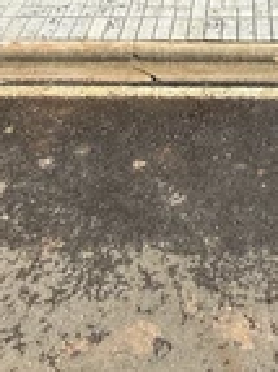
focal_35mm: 47
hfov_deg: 29.8
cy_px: -237
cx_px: 239
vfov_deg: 25.2
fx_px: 504
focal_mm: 2.22
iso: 50
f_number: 2.2
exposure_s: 1/1613
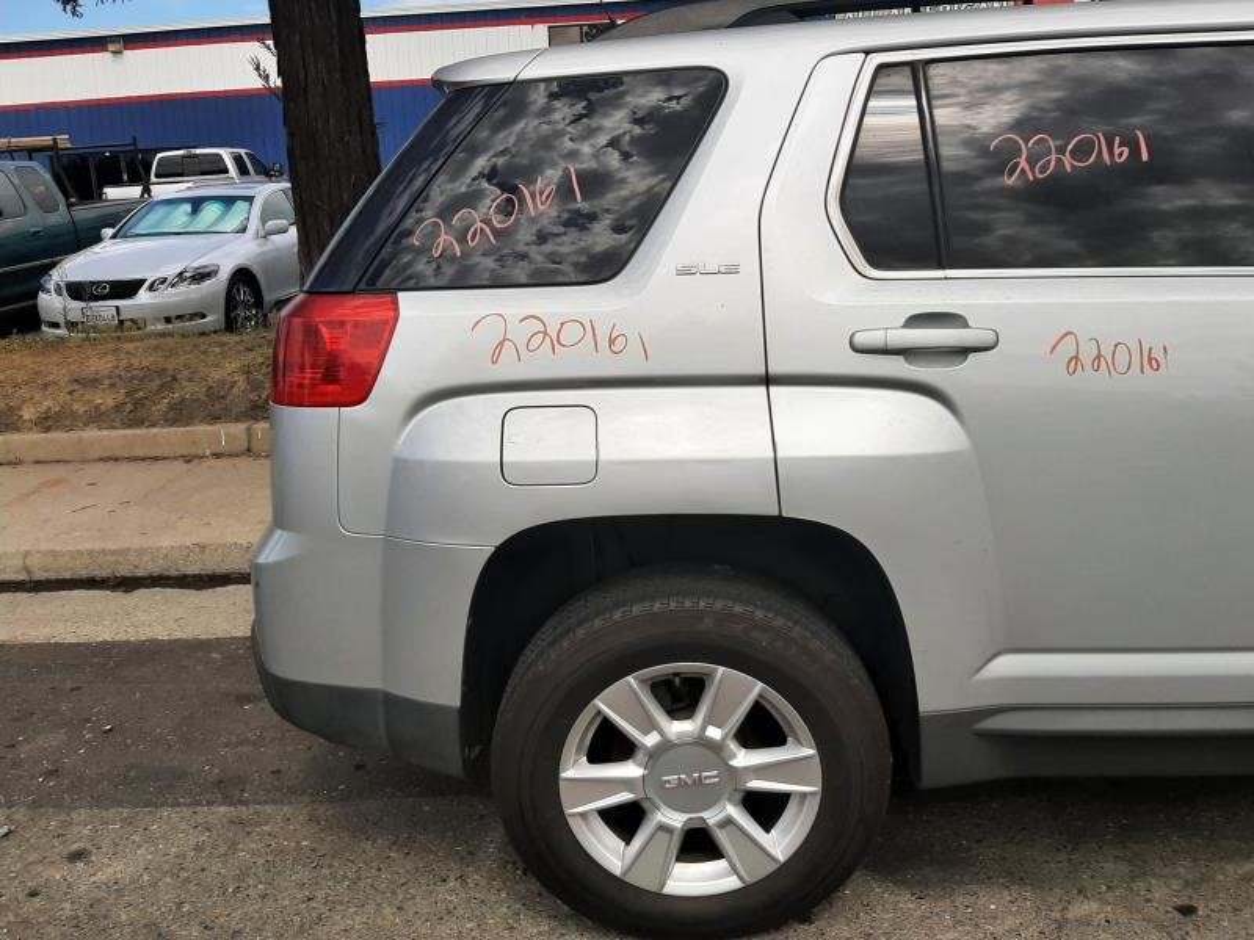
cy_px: 470
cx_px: 627
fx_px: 942
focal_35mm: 26
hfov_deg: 67.3
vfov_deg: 53.1
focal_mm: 3.93
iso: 40
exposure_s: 1/3021
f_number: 1.7
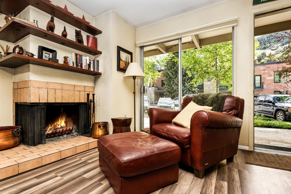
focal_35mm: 17
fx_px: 137
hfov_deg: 93.3
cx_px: 146
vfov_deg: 70.4
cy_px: 97
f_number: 6.3
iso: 640
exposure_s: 1/125
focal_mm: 17
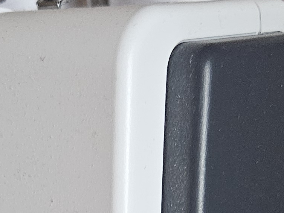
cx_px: 130
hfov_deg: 16.1
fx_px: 1001
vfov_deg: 11.1
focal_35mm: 122
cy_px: 422
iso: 800
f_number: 1.8
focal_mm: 5.4
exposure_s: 1/200
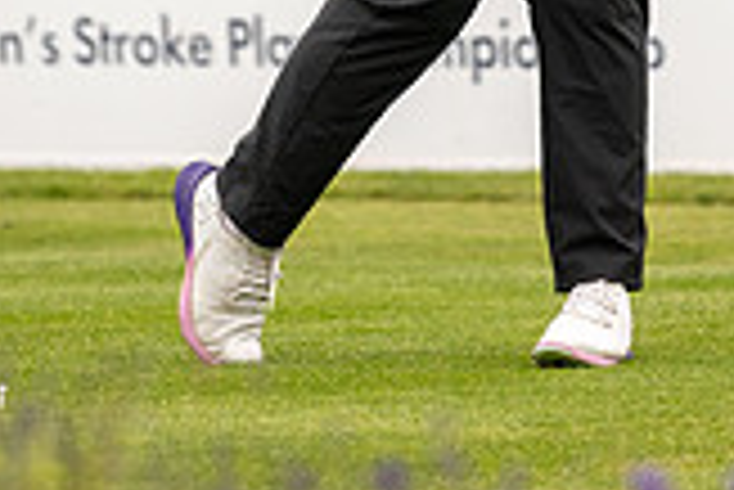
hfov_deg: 2.5
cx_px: 347
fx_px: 16876
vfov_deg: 1.7
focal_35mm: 827
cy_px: -450
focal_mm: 300
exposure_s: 1/1250
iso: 500
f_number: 4
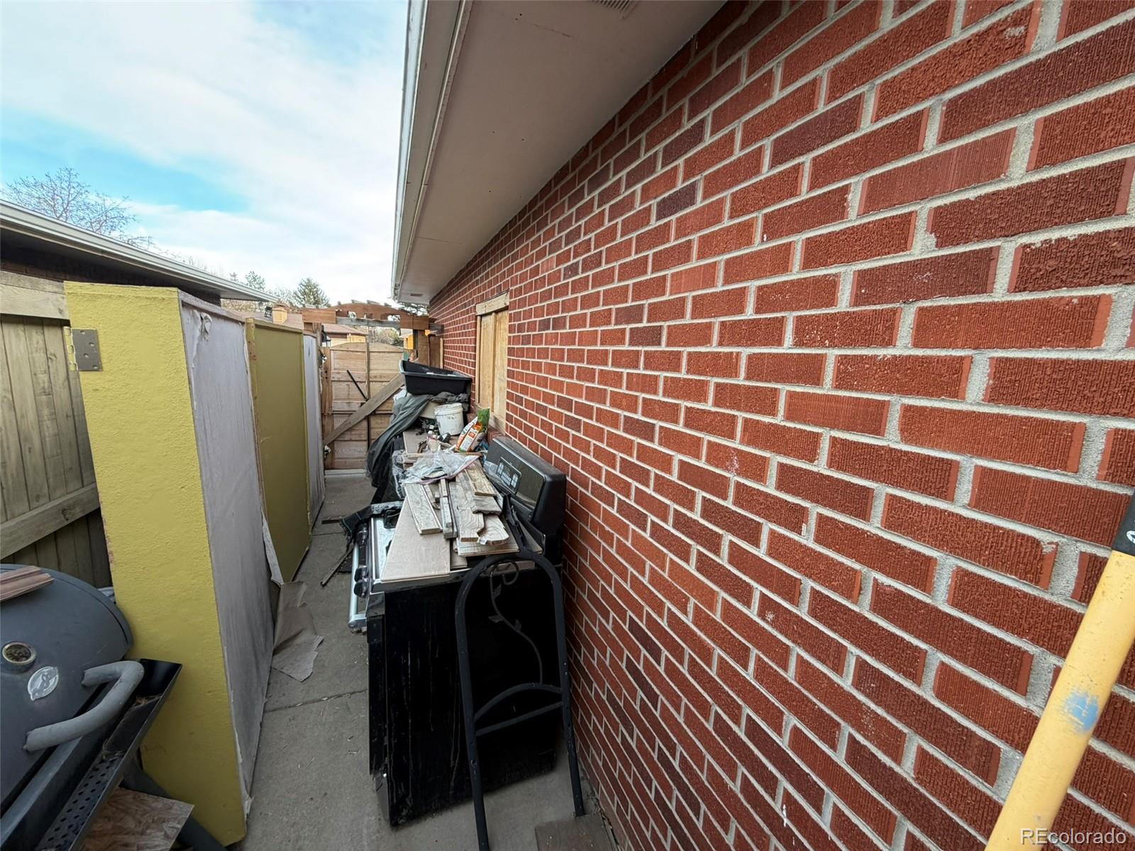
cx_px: 568
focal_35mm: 14
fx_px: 459
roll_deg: -2.3
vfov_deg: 85.7
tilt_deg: -7.8
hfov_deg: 102.1
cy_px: 426
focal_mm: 2.22
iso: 100
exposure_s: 1/121
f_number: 2.2
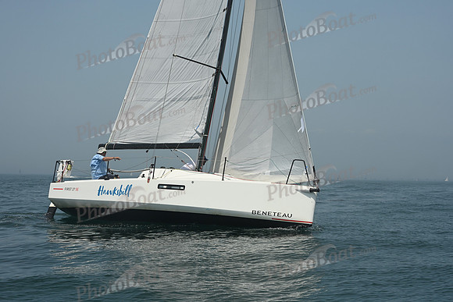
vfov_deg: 15.2
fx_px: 1133
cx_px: 226
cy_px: 151
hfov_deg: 22.6
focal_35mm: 90
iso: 320
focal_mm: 90
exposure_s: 1/1250
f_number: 9
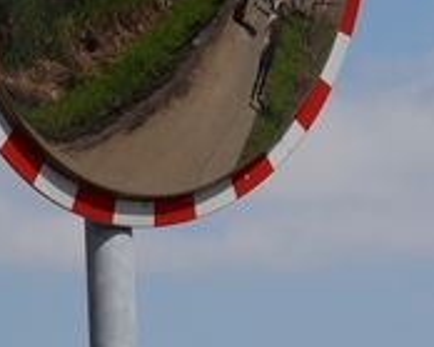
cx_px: 402
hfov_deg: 5.4
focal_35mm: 358
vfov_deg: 4.3
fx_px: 4596
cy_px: 116
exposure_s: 1/640
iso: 200
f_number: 10
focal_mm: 53
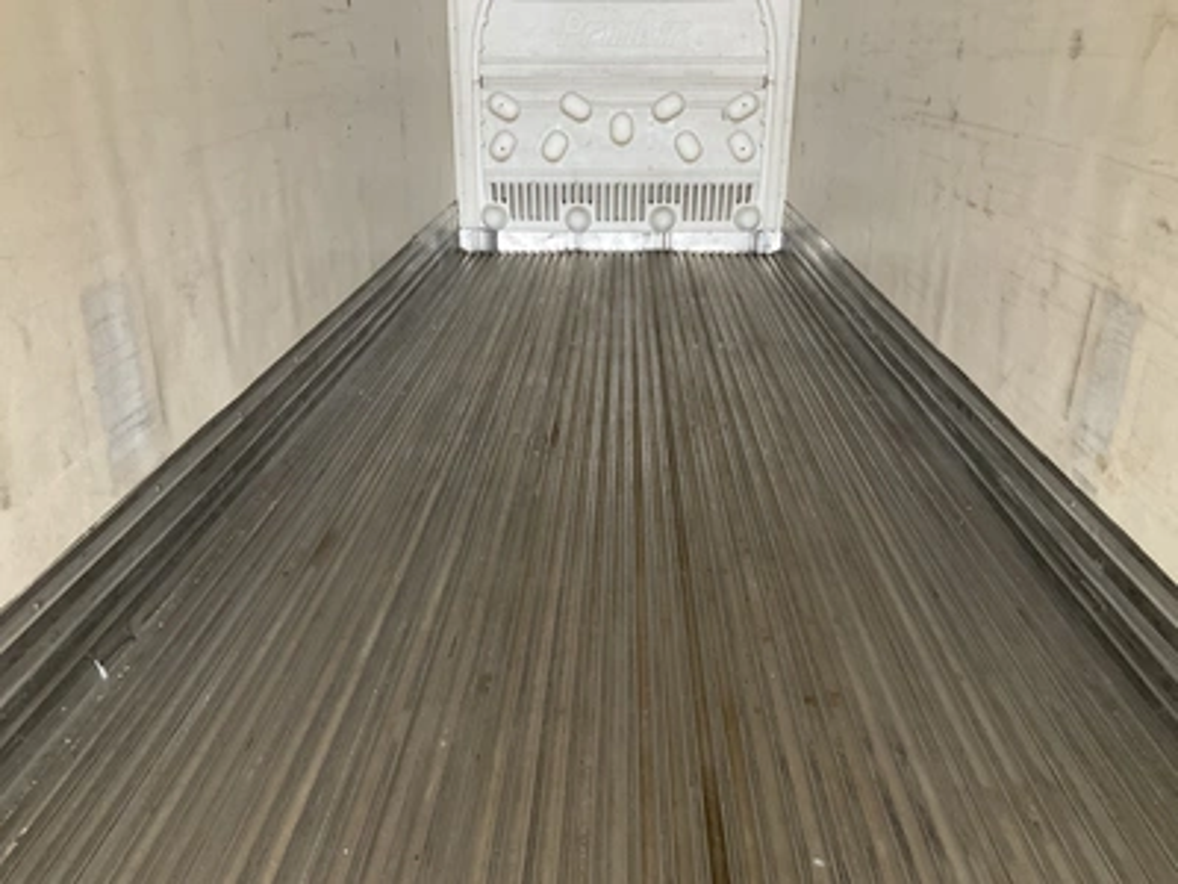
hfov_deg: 61.7
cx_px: 589
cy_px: 442
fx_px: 987
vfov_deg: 48.2
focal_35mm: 29
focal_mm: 3
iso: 125
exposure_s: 1/60
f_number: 1.8
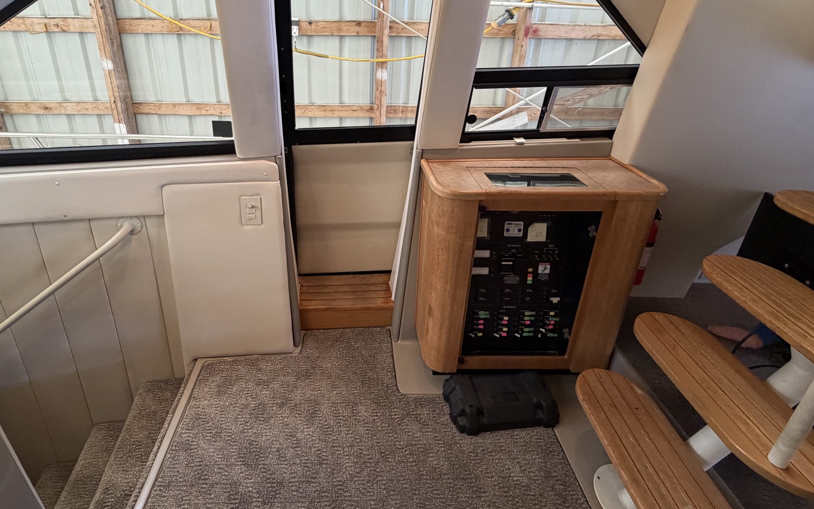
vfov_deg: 62.5
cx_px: 355
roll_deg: -1.0
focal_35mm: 18
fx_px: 399
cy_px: 150
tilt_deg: -19.2
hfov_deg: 90.6
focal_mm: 2.22
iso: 250
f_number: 2.2
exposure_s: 1/60
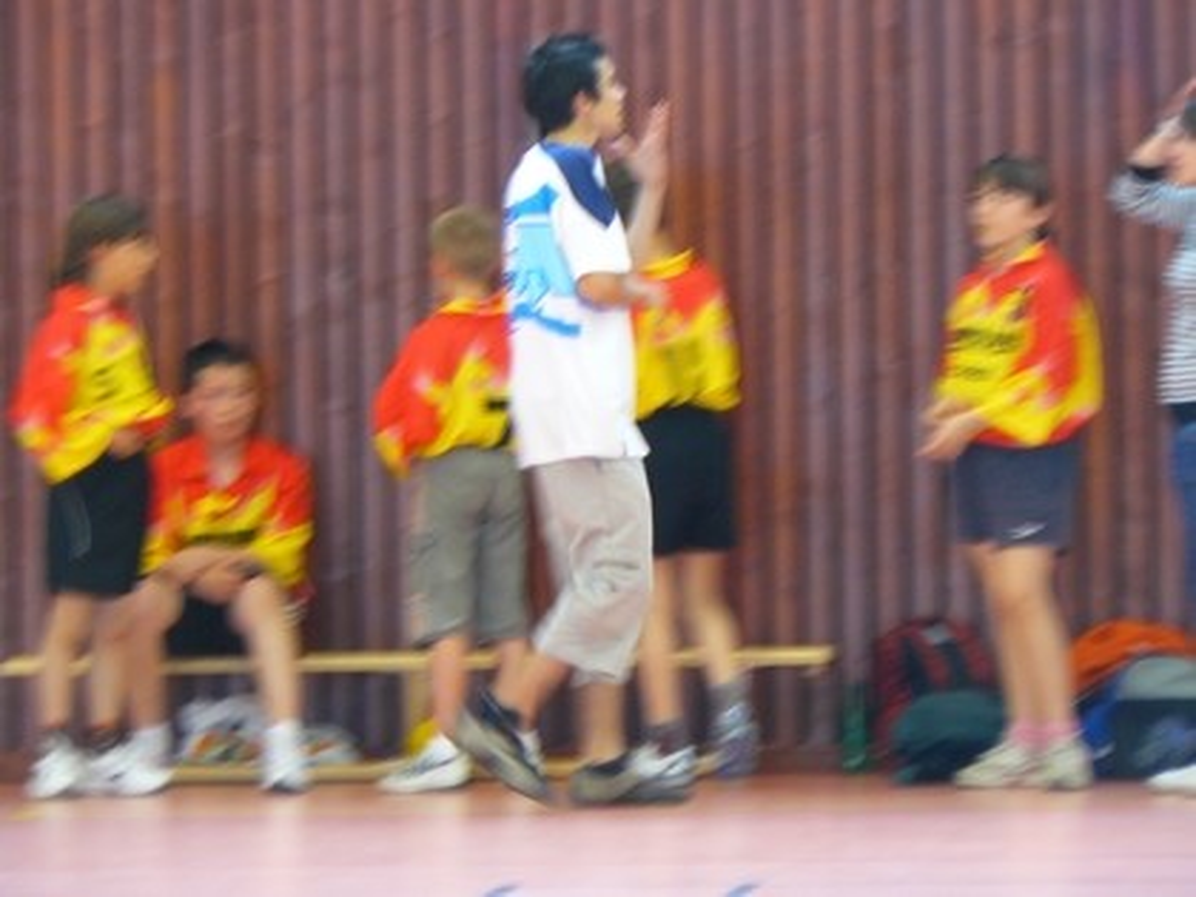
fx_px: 9432
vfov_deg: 5.4
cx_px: 598
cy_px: 448
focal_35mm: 273
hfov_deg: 7.3
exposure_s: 1/25
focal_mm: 45.4
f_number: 3.3
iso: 200
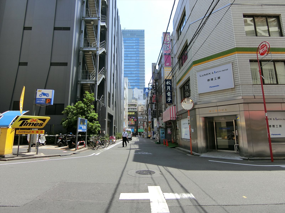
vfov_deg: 68.7
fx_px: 156
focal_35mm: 19
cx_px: 142
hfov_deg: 84.7
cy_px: 106
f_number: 2.7
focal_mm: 4.06
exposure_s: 1/800
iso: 80
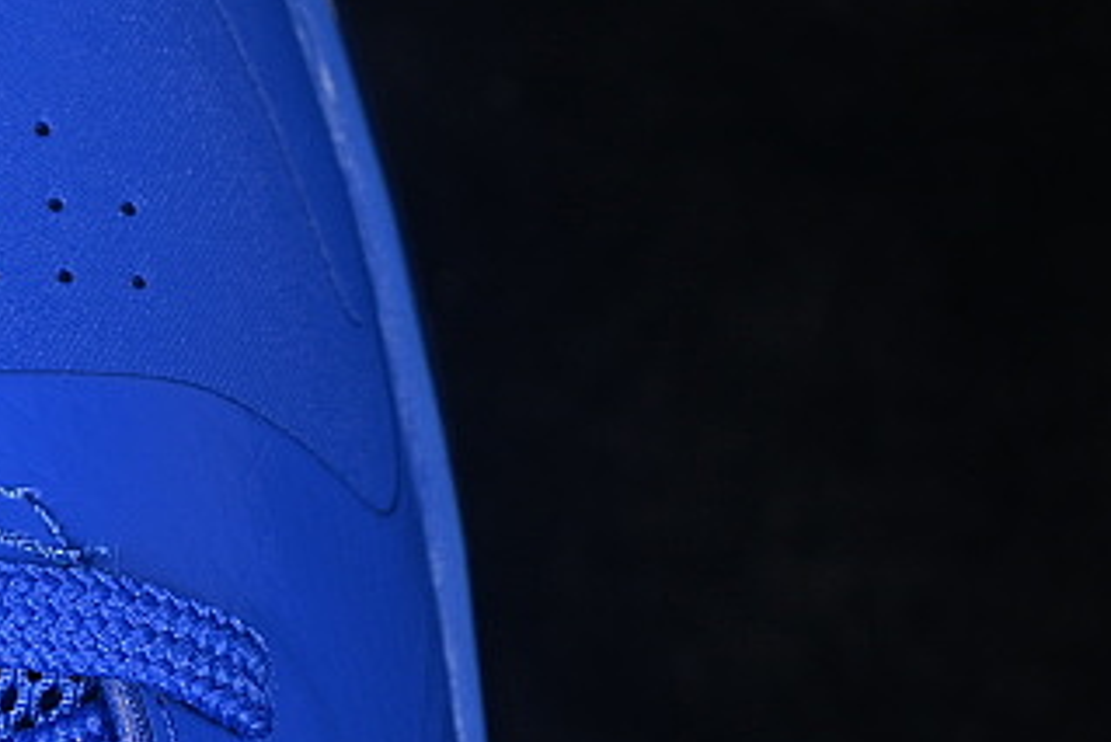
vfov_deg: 5.4
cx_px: -320
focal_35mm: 254
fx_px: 7842
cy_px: 536
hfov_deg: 8.0
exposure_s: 1/60
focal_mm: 50
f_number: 6.3
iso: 160
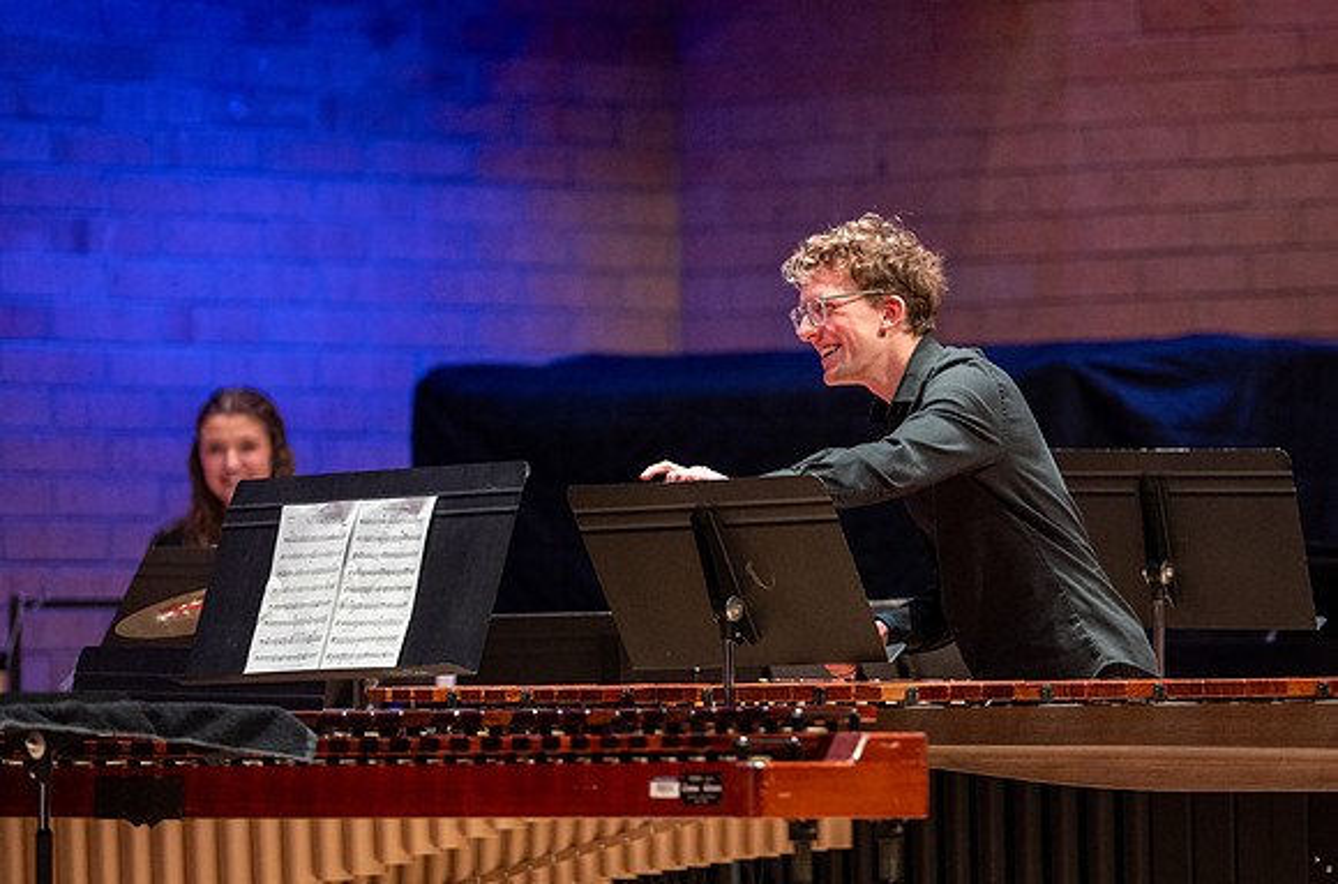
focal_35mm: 272
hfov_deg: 7.6
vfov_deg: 5.0
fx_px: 10070
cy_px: 378
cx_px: 894
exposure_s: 1/320
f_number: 2.8
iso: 3200
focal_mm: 200
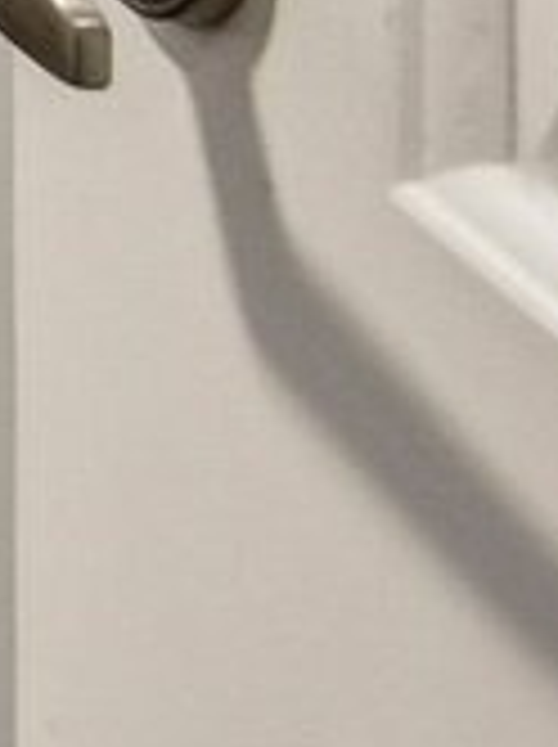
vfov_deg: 9.8
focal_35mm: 141
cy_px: -1638
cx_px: -3074
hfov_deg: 4.8
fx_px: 3038
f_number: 8
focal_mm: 10
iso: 500
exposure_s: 1/13
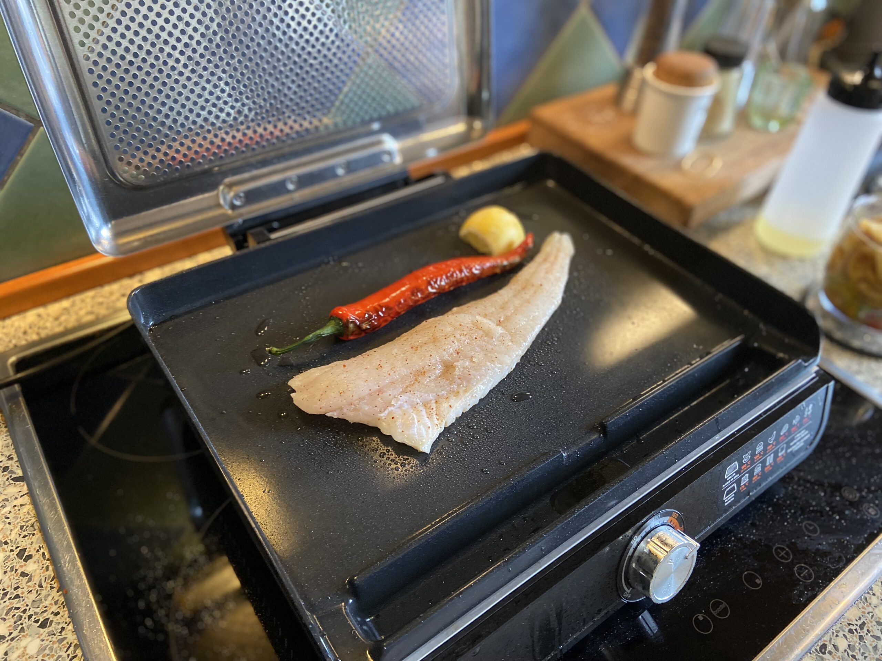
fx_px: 662
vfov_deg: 53.1
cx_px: 441
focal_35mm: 26
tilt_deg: -43.7
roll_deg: -4.9
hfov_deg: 67.3
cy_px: 330
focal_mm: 4.25
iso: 320
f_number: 1.8
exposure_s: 1/50
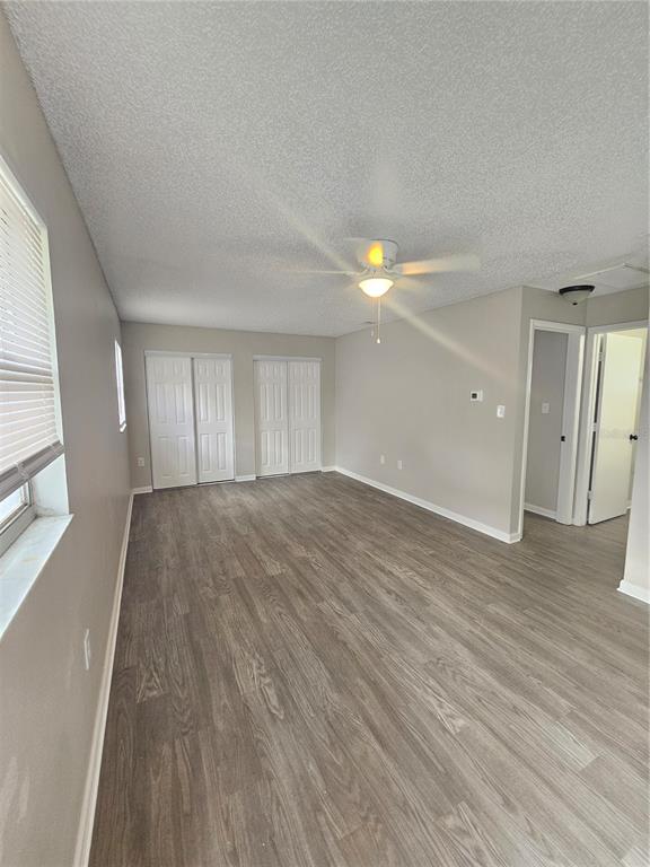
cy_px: 434
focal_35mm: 13
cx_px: 325
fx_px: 325
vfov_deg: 106.2
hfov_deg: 89.9
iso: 320
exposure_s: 1/60
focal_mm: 2.2
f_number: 2.2
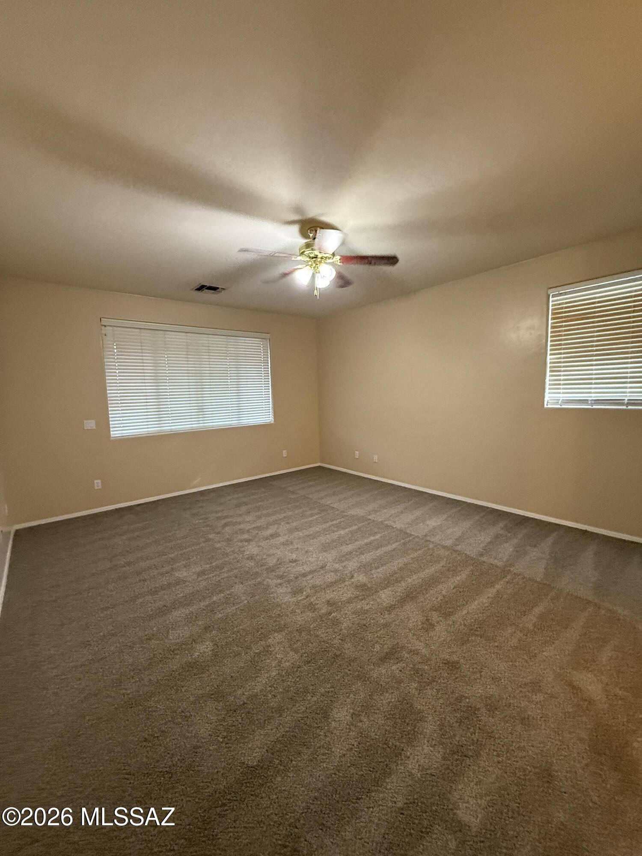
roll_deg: +2.6
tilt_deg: -2.5
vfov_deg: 102.1
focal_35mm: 14
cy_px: 428
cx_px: 321
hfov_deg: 85.7
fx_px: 346
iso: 640
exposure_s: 1/120
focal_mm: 2.22
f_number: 2.2
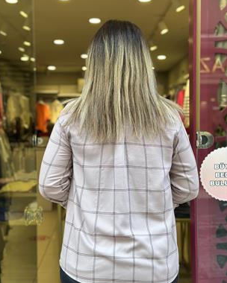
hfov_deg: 29.7
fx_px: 428
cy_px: 147
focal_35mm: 51
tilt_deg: -1.2
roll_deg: +0.0
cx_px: 114
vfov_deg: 36.7
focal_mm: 6.86
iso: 64
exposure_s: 1/155
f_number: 1.78
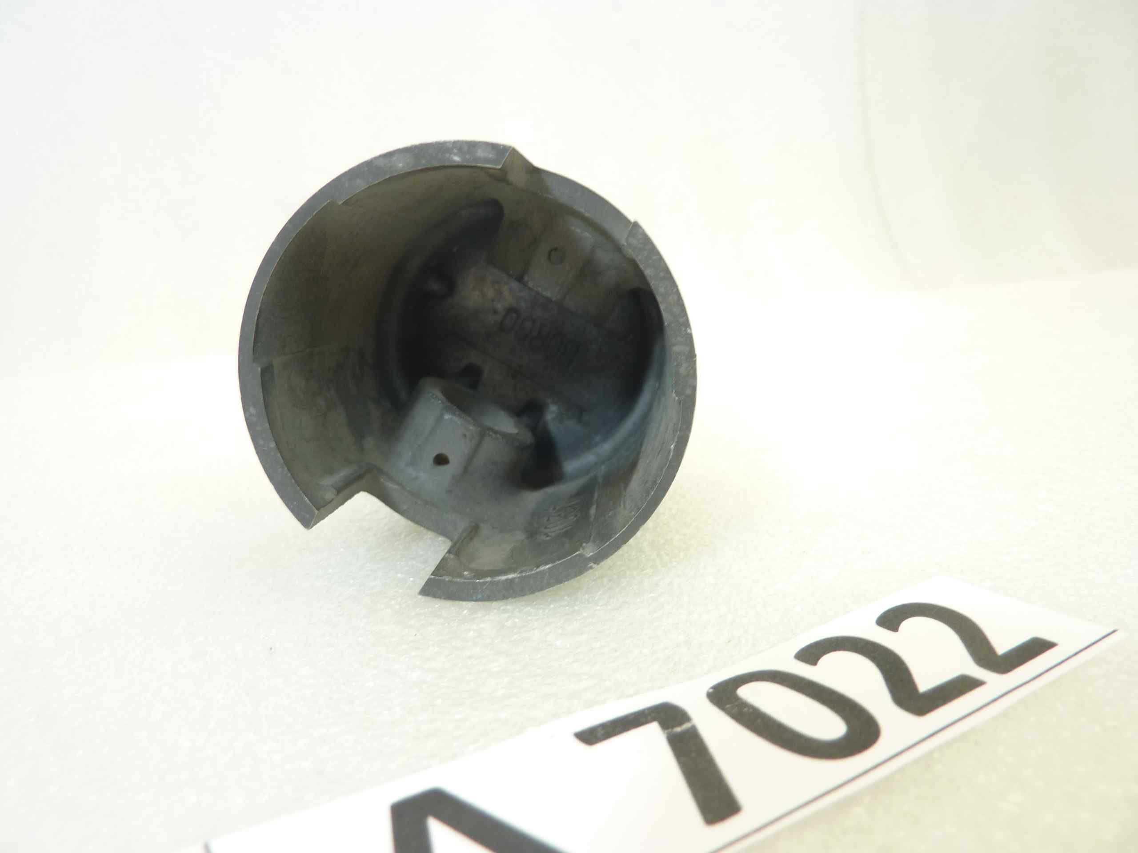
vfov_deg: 54.9
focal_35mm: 25
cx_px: 569
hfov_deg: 69.4
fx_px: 822
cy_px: 426
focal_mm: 4.1
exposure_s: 1/15
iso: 80
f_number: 3.3
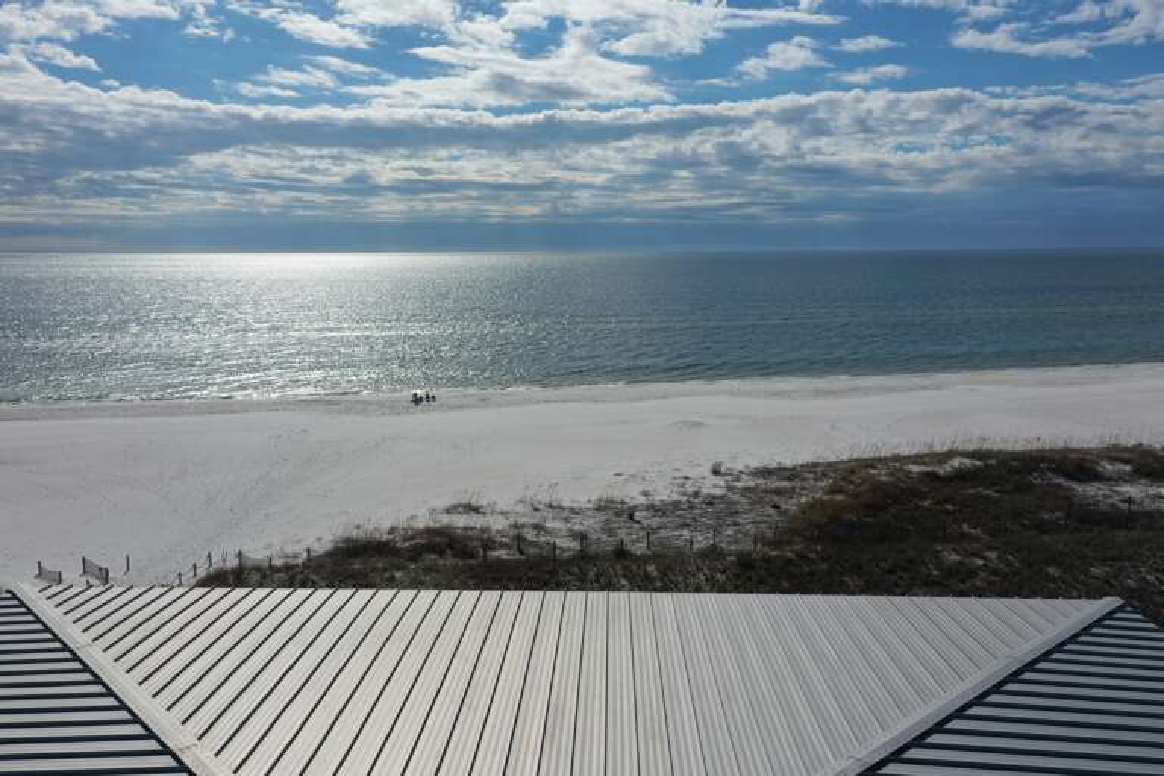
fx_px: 905
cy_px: 388
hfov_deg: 65.5
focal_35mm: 28
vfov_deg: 46.4
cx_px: 582
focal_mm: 10.26
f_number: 7.1
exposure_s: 1/1250
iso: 100
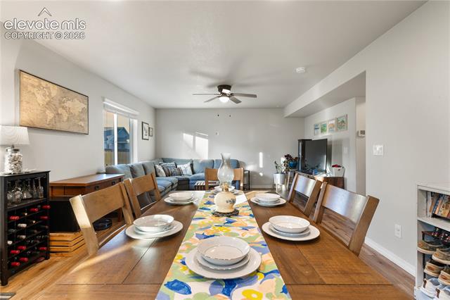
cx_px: 225
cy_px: 150
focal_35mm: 18
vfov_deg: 67.3
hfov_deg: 90.0
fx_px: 225
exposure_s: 1.3
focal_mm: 18
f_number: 8
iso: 200
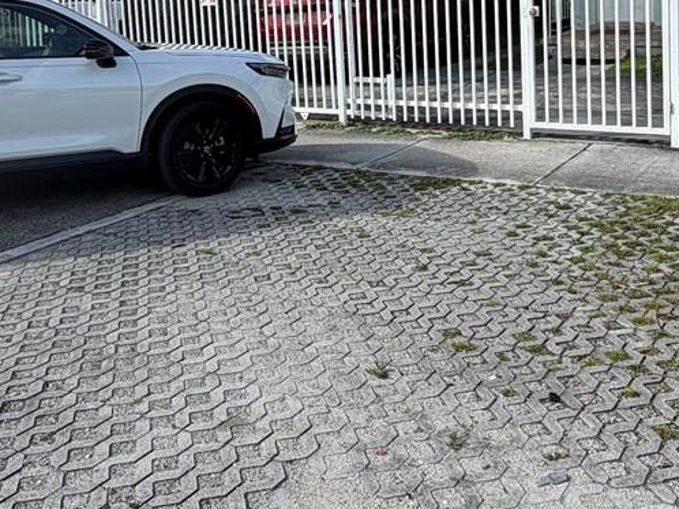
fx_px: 882
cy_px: 55
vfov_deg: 30.8
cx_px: 323
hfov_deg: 42.1
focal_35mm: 45
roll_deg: +2.5
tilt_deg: -5.6
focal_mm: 2.22
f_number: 2.2
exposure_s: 1/770
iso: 25
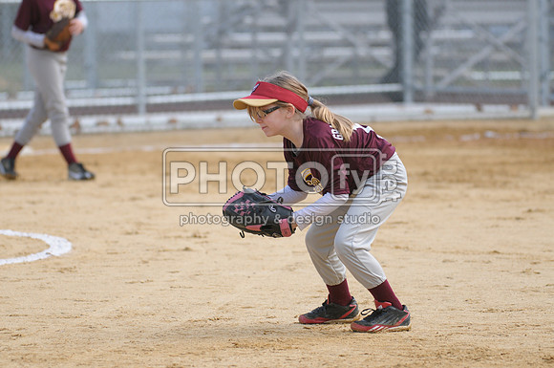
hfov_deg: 6.9
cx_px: 277
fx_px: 4610
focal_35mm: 300
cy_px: 184
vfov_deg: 4.6
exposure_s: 1/1250
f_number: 4
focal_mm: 200
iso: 400
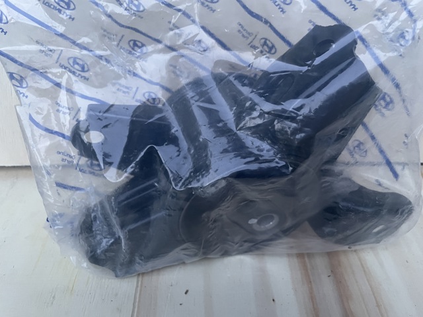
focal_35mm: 26
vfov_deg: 53.0
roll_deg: -1.3
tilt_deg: -44.6
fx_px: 317
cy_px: 158
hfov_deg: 67.3
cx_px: 212
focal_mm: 4.2
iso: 500
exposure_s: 1/53
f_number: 1.6
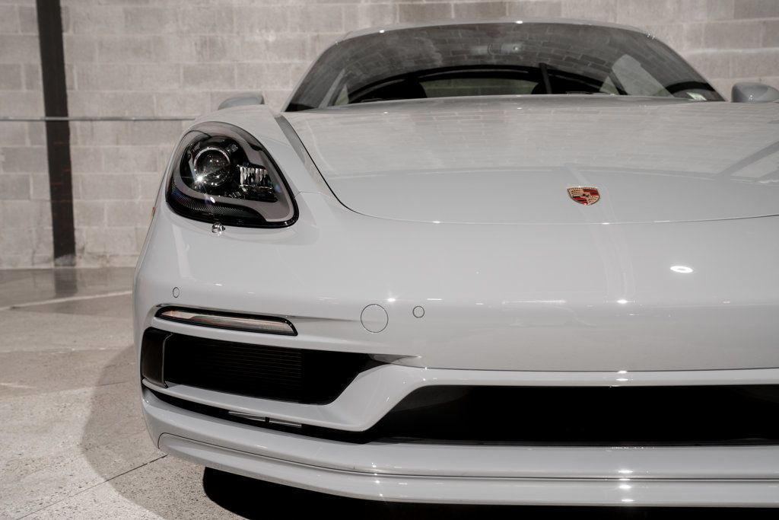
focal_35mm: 42
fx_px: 909
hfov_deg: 46.4
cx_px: 390
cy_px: 260
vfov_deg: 31.9
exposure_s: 1/60
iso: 250
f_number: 6.3
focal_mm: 42
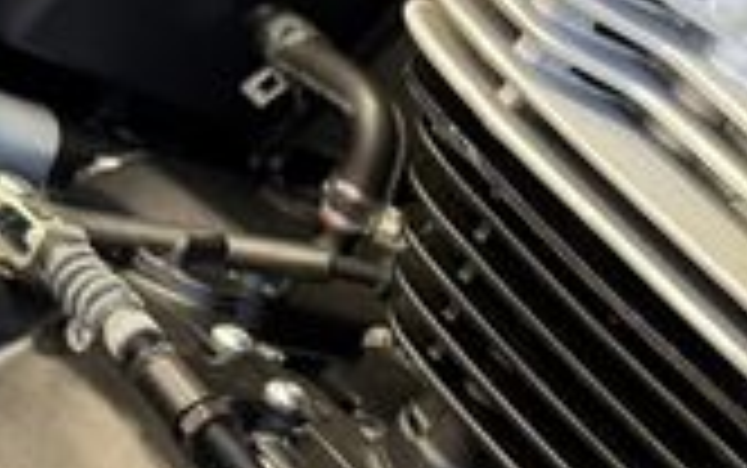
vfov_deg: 13.0
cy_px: 572
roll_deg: -26.6
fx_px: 1996
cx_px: 680
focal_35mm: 98
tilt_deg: -18.3
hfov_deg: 20.7
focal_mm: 6.76
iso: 320
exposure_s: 1/50
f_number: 1.78
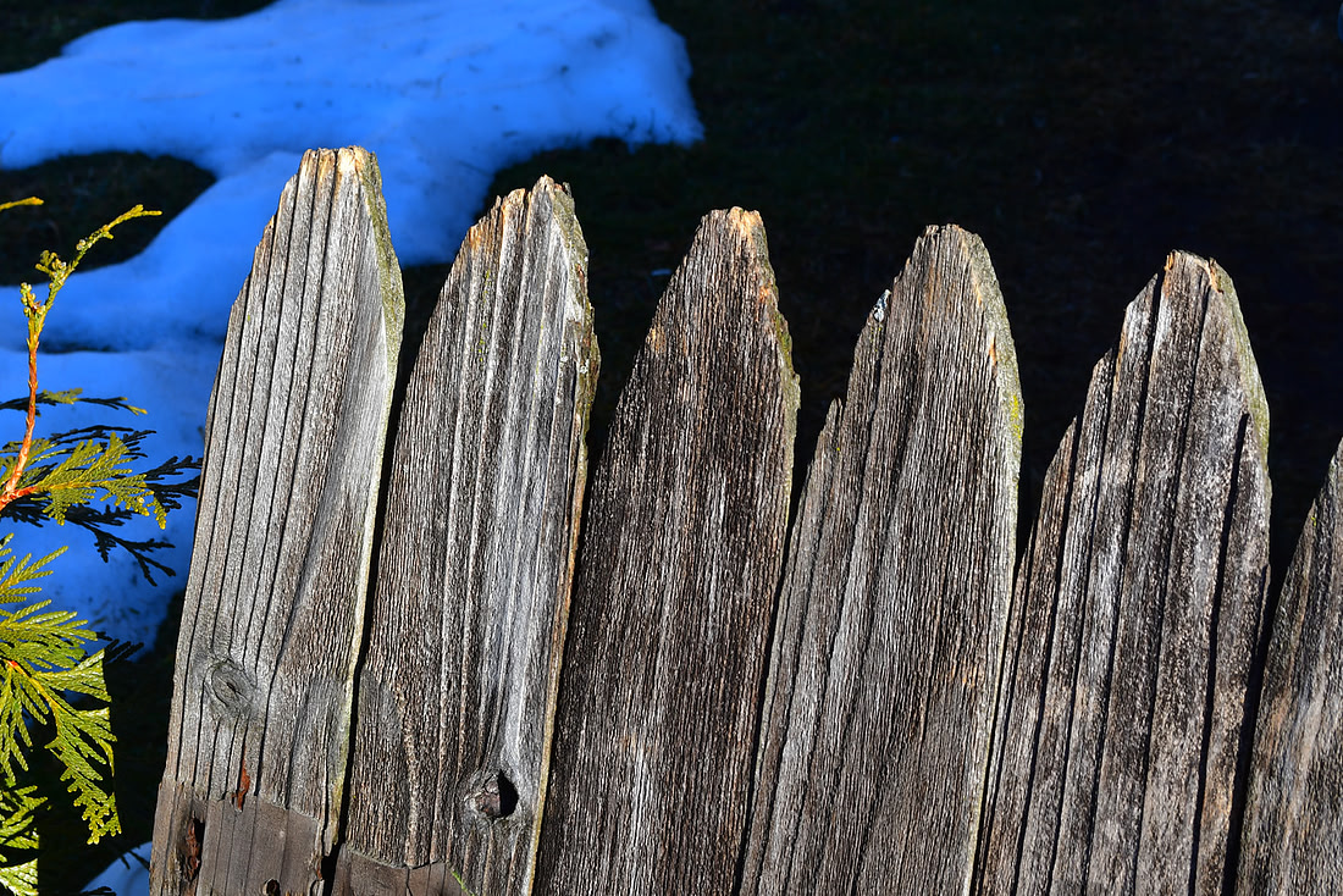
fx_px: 2500
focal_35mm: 67
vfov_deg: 20.3
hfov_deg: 30.1
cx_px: 672
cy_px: 448
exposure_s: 1/160
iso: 200
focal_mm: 45
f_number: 11
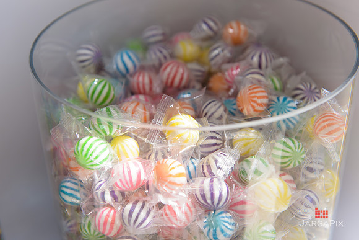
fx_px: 559
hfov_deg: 35.6
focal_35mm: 56
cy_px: 120
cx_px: 180
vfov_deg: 24.2
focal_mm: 56
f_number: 3.2
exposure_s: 1/1000
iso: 200
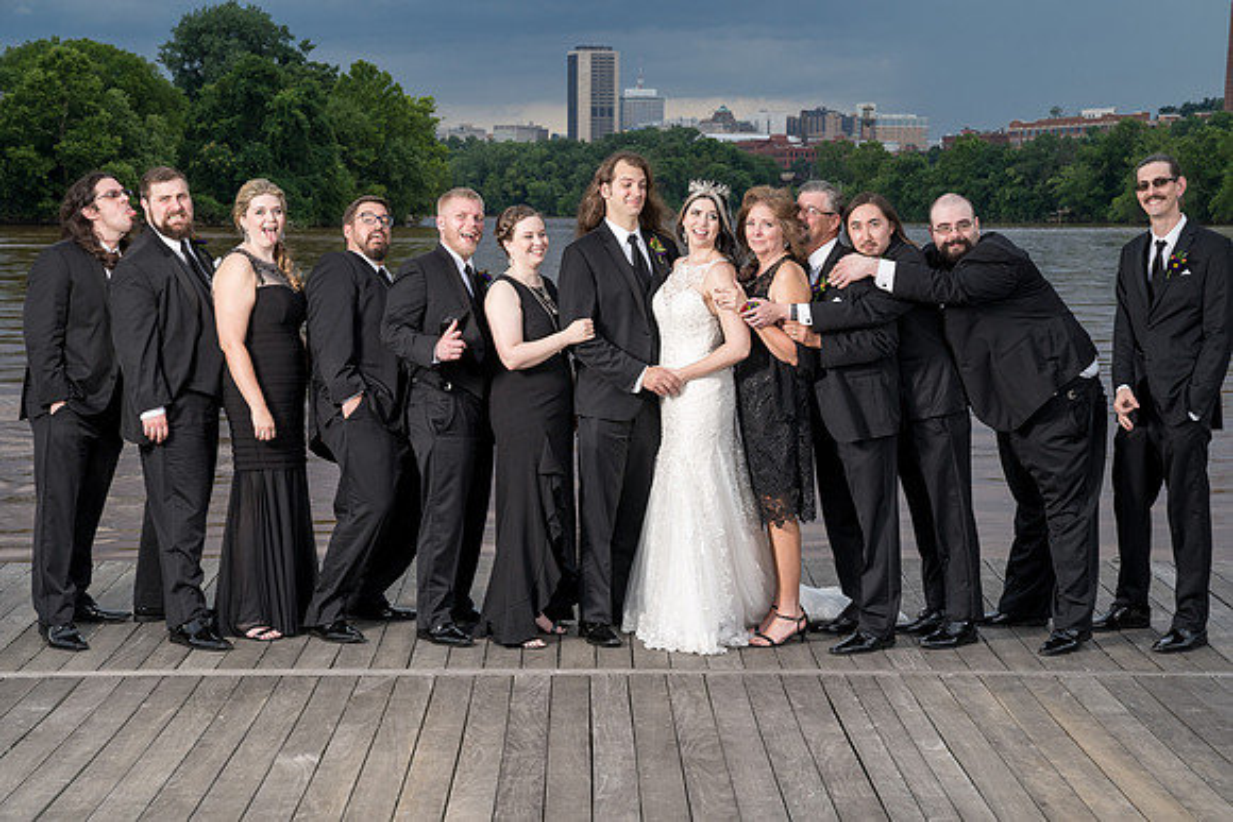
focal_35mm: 72
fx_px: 2466
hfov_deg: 28.1
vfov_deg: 18.9
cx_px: 628
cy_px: 423
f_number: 8
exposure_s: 1/200
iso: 400
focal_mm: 70
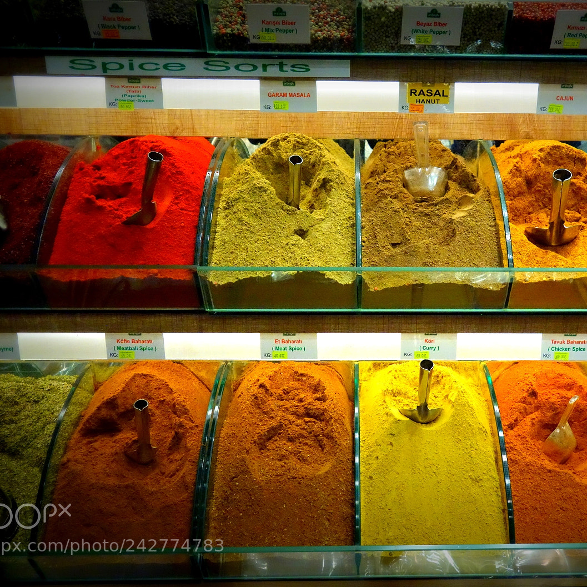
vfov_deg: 46.0
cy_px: 293
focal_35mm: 36
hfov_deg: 45.5
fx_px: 691
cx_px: 378
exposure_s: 1/1250
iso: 1600
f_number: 4
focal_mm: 10.4
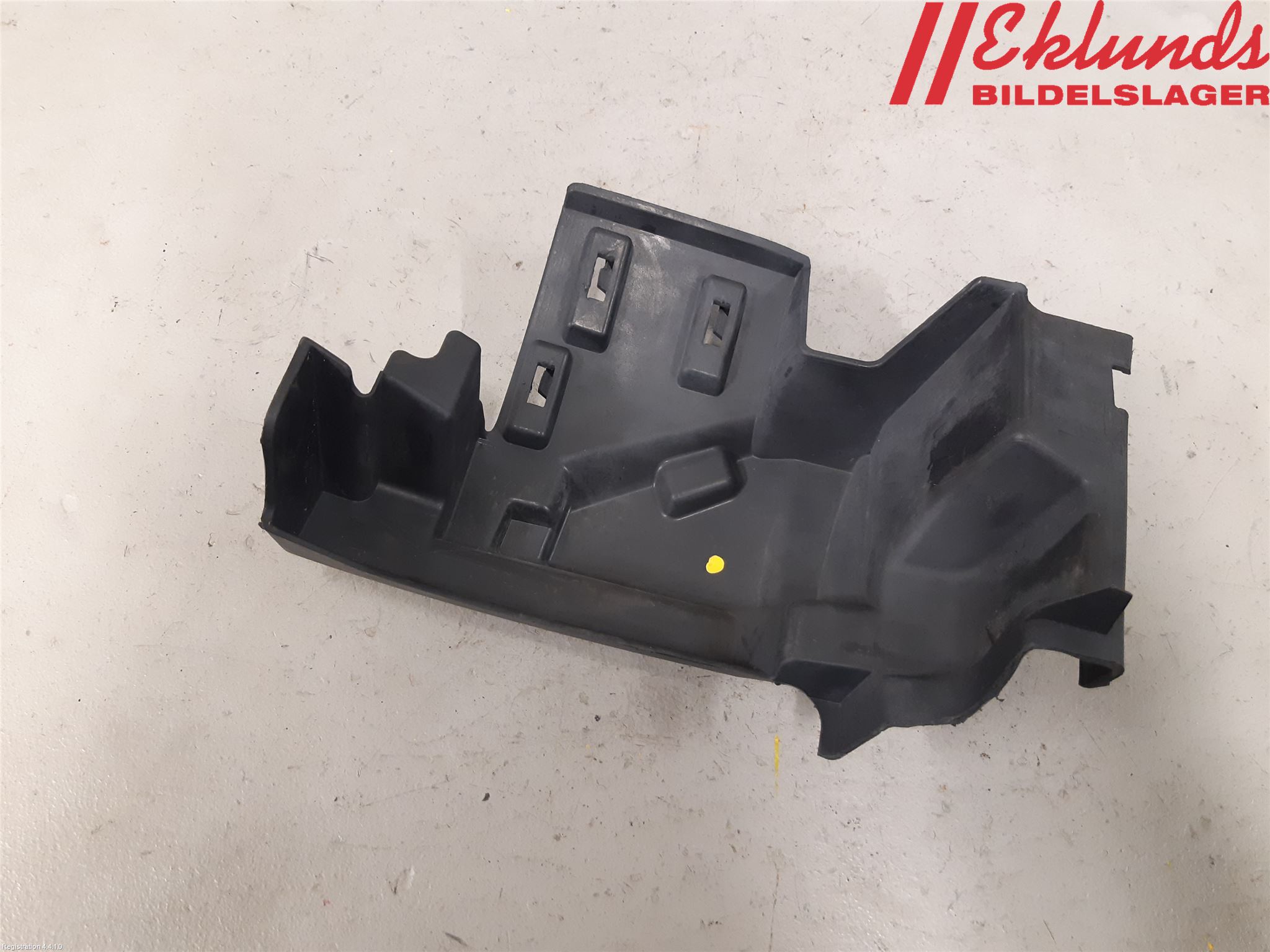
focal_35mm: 26
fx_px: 954
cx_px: 635
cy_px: 476
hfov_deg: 67.3
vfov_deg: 53.1
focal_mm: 3.93
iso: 200
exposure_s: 1/33
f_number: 1.7
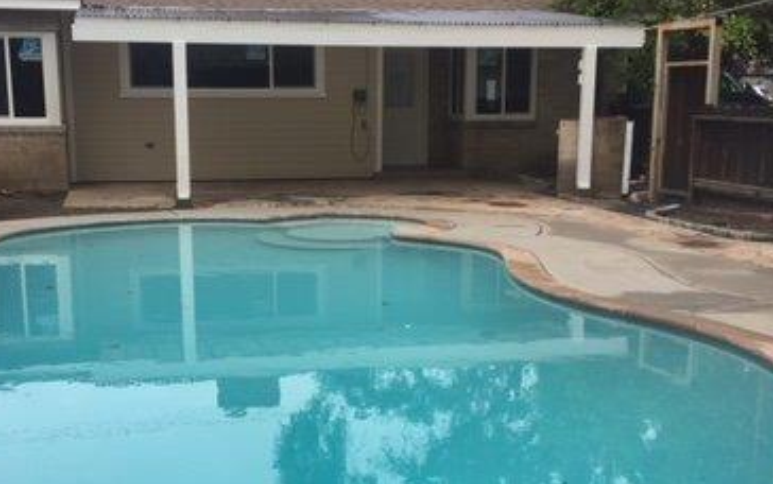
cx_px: 348
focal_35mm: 54
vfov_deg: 23.8
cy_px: 357
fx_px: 1138
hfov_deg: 37.5
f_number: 2.2
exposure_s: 1/879
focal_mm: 4.15
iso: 32
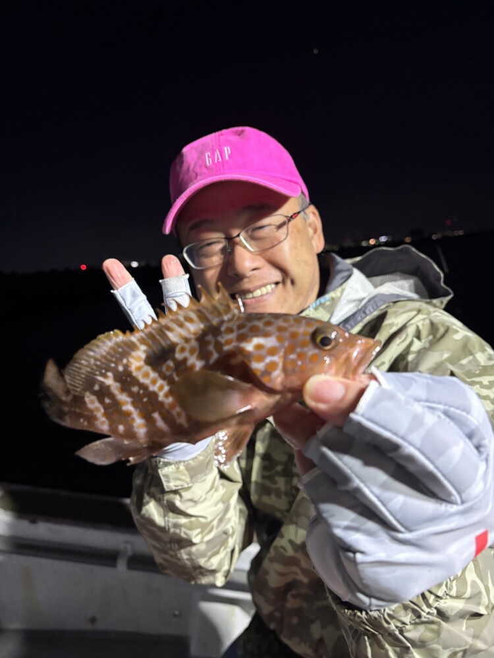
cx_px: 247
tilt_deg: -6.5
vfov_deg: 67.3
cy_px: 329
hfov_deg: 53.1
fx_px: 495
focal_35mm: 26
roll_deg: +6.9
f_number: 1.6
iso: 500
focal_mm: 5.96
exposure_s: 1/49
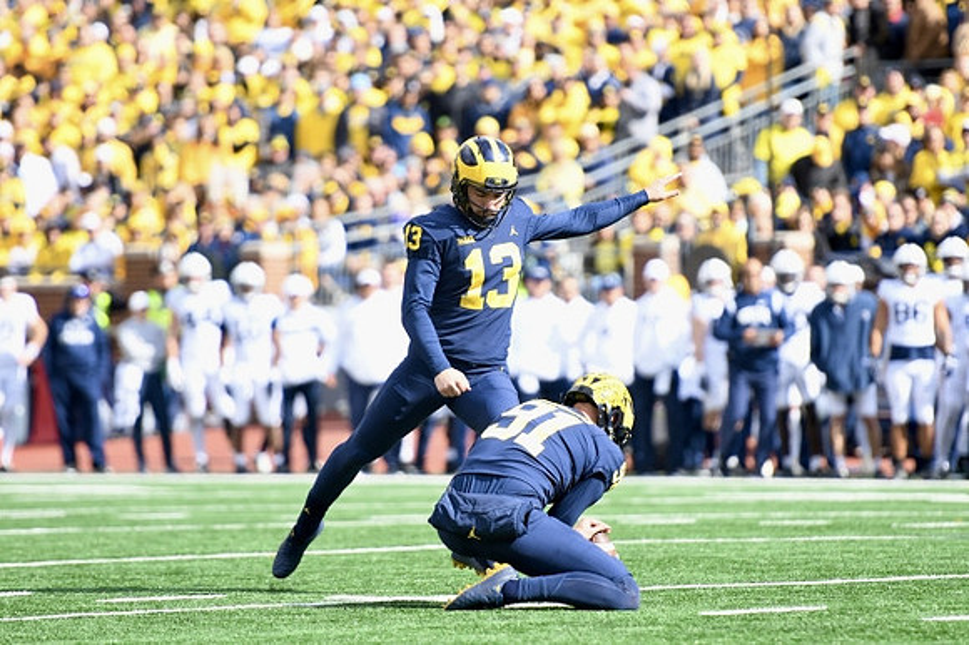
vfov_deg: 4.6
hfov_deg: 6.9
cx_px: 484
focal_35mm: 300
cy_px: 322
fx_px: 8070
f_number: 2.8
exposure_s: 1/2000
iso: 400
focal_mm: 200
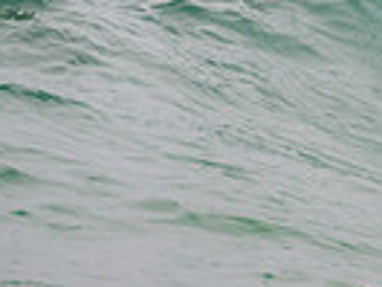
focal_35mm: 2600
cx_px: 769
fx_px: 28692
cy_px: 66
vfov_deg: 0.6
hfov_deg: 0.8
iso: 400
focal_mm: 500
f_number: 5.6
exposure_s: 1/800
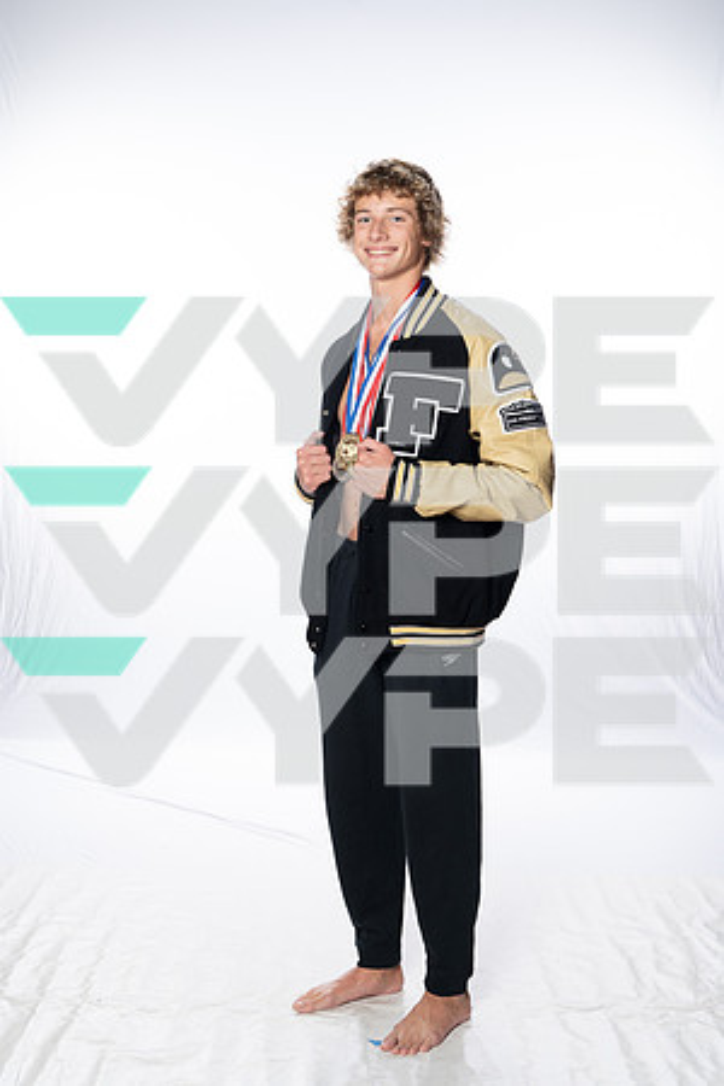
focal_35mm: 50
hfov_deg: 27.0
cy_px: 543
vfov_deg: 39.6
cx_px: 362
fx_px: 1508
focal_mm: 50
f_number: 8
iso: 800
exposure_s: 1/250
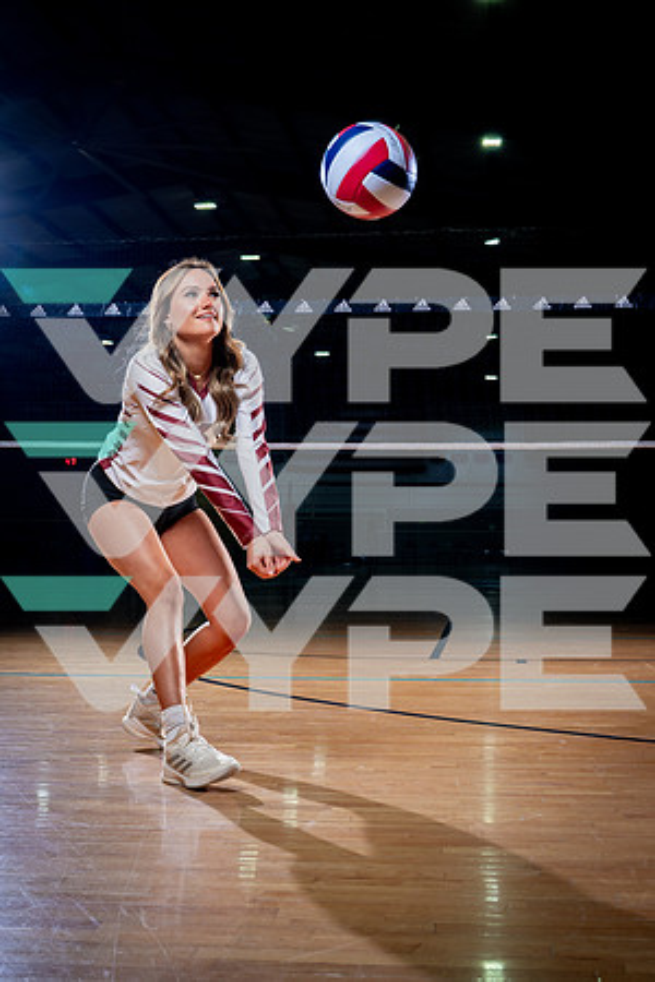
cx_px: 333
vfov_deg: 38.4
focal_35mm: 52
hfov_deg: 26.1
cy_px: 491
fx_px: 1412
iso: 250
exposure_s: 1/250
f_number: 5.6
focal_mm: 34
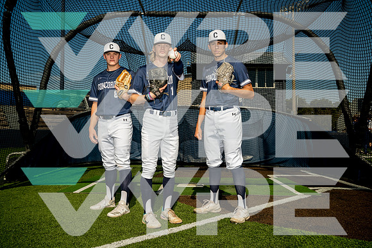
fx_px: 320
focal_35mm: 31
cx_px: 186
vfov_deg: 42.3
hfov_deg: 60.3
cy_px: 124
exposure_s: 1/250
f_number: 8
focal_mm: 31
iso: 100
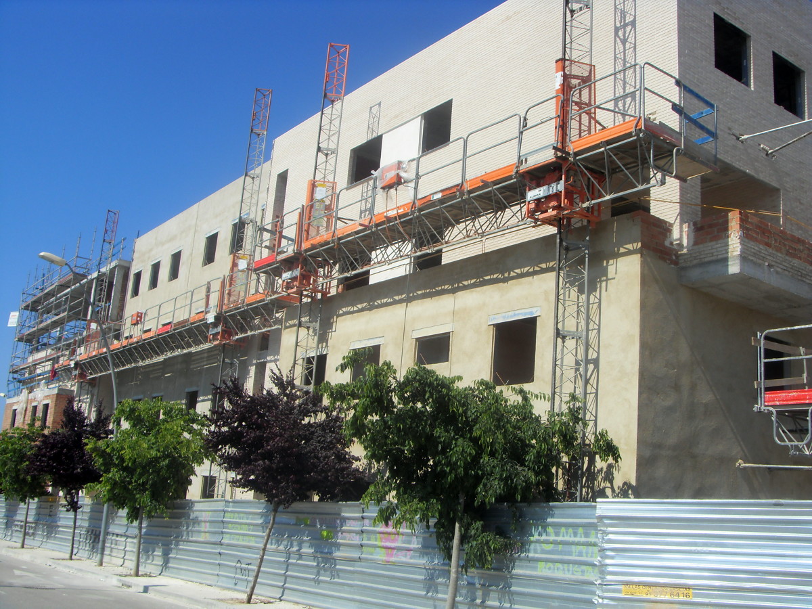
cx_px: 406
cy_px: 304
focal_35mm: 39
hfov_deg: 47.9
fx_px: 915
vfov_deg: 36.8
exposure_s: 1/500
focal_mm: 6.6
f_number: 6.2
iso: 80
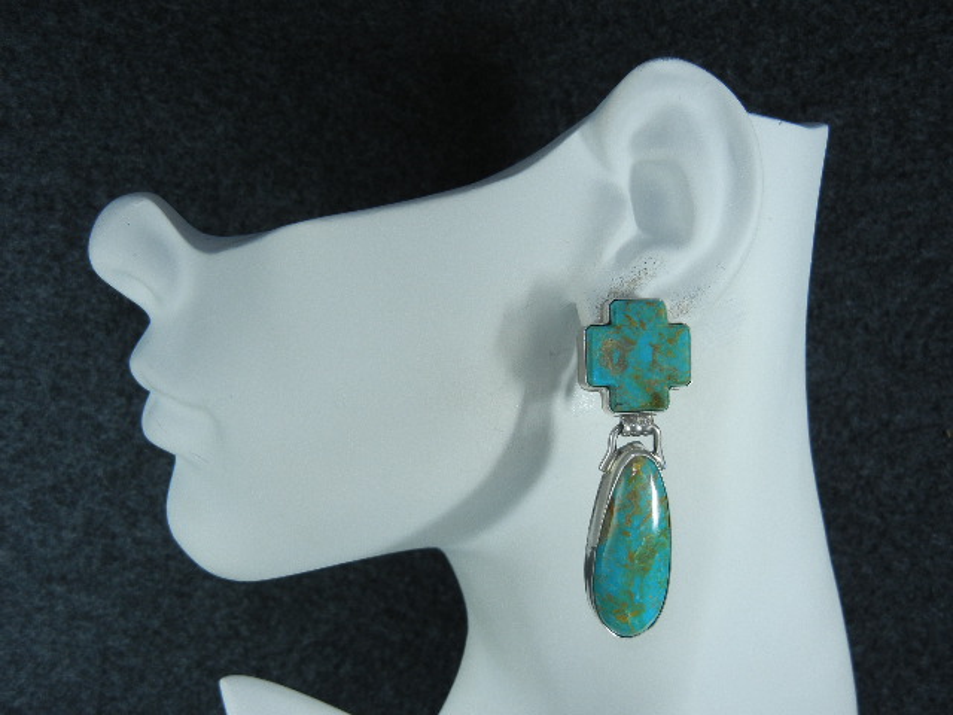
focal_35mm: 59
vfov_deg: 24.8
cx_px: 476
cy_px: 358
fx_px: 1624
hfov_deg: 32.7
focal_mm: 10.6
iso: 160
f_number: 4
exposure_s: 1/30.4
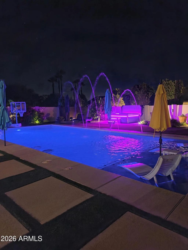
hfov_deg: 58.9
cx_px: 94
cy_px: 125
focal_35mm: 23
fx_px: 167
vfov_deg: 73.9
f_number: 1.4
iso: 800
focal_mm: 6.5
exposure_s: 1/9.24
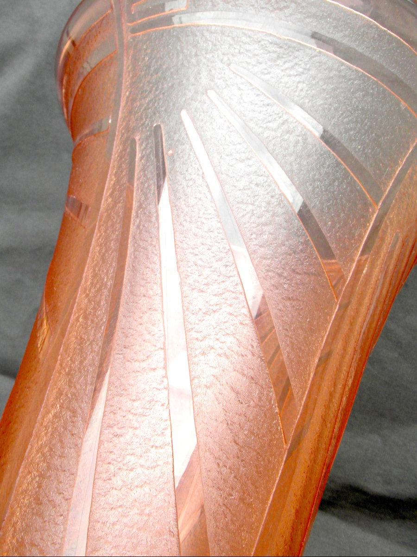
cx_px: 208
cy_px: 278
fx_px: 659
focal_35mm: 41
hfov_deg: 35.1
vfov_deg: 45.8
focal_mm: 6.8
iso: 80
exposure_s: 1/60
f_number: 5.8
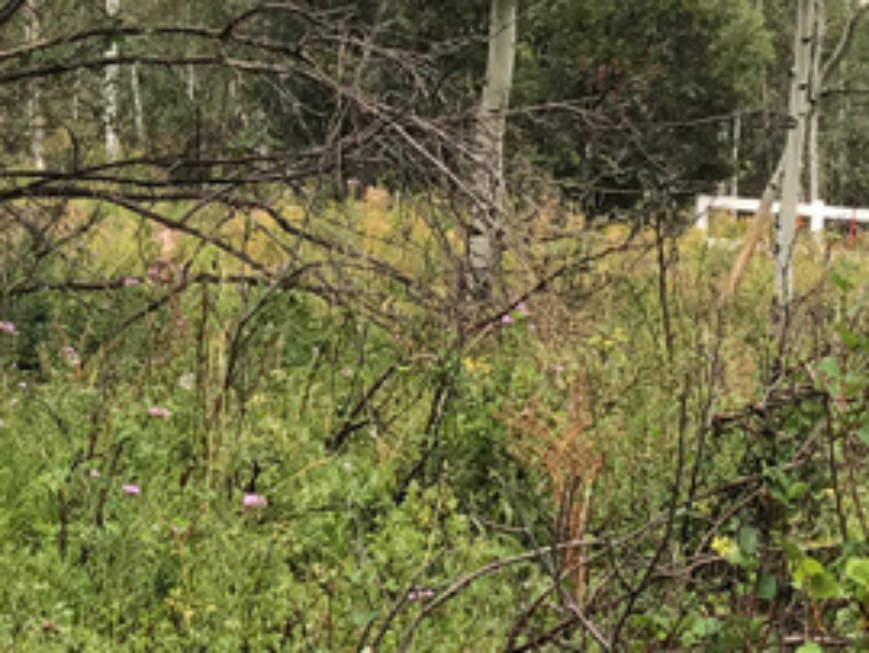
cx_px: 103
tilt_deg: +5.4
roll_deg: +2.0
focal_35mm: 106
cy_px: 148
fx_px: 2663
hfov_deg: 18.3
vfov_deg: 13.9
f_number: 1.8
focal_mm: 3.99
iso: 20
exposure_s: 1/647
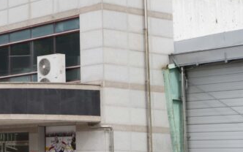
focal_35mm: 110
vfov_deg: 11.9
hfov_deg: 17.0
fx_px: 729
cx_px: -131
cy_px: 66
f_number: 8
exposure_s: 1/100
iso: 100
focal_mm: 35
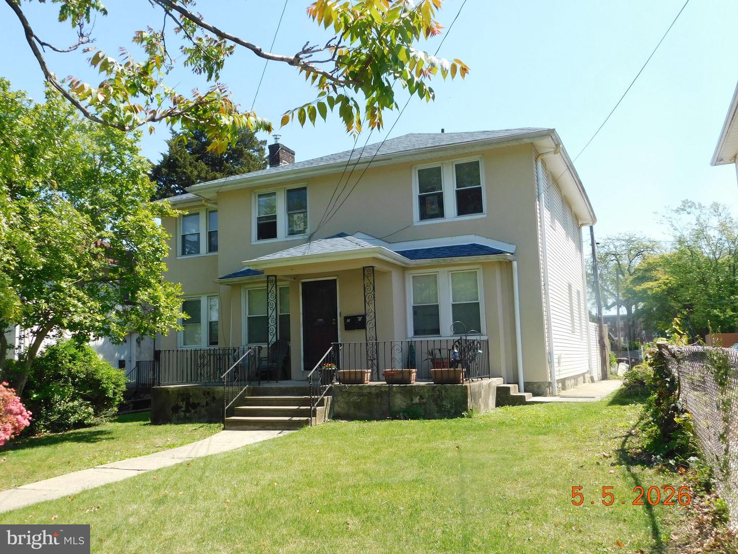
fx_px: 640
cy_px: 277
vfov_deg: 46.8
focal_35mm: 30
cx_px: 369
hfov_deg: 60.0
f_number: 3.2
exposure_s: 1/640
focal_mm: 5.3
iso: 125
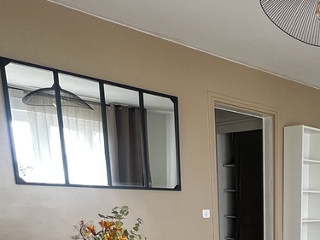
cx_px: 330
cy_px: 290
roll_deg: -1.7
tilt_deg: -13.6
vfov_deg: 30.4
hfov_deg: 40.2
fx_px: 370
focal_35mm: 40
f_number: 1.8
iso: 160
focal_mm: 1.57
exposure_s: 1/99
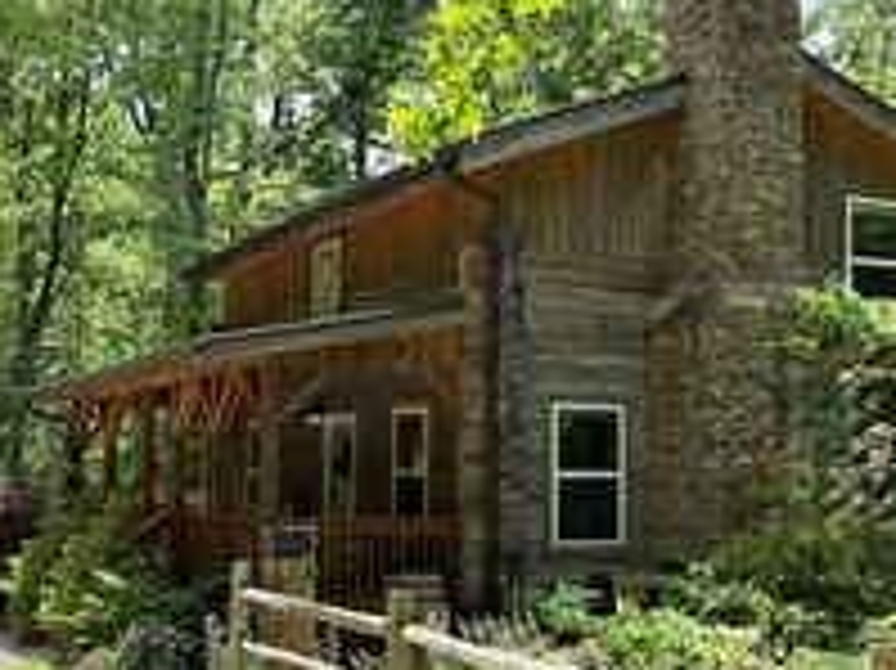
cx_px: 425
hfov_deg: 36.8
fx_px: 1345
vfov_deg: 27.9
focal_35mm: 52
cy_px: 402
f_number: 1.78
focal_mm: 6.76
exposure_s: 1/1585
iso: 80
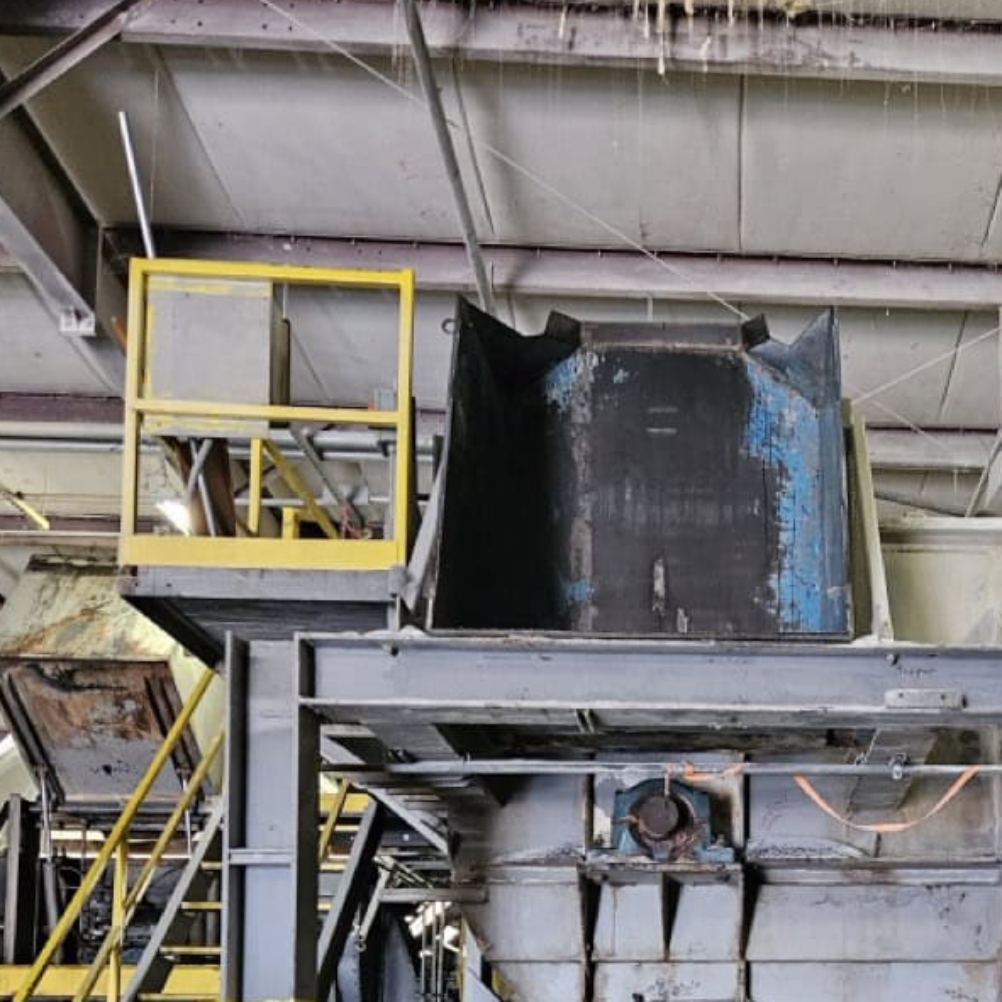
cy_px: 980
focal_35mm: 44
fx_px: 1441
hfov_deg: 37.0
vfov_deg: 35.1
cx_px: 802
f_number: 1.8
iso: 800
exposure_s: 1/120
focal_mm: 5.4
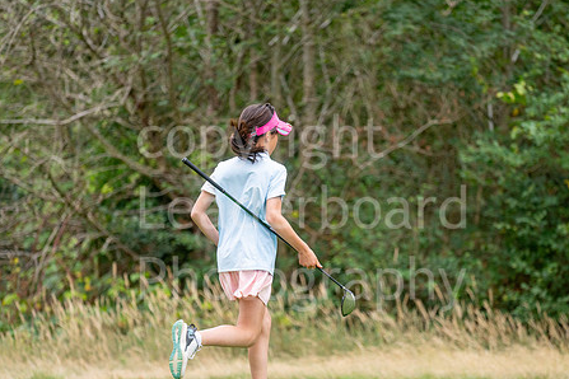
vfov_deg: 3.5
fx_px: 6148
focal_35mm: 389
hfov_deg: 5.3
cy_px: 219
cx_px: 304
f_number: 4
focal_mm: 300
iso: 500
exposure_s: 1/640
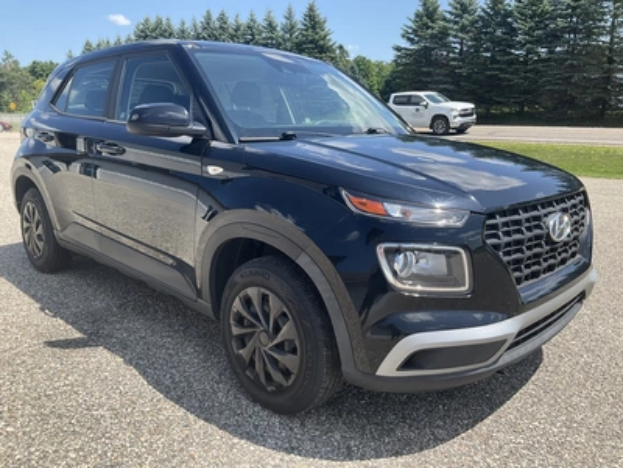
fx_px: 522
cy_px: 234
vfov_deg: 48.2
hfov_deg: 61.7
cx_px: 312
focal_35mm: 29
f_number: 1.8
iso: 25
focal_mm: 3
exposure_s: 1/855
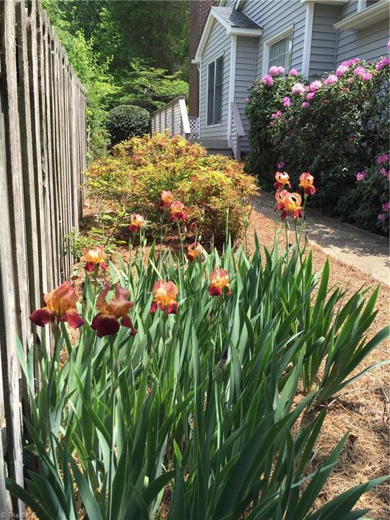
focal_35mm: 29
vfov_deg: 61.7
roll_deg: -0.8
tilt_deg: -14.4
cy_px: 260
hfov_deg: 48.2
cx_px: 195
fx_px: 436
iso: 32
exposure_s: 1/670
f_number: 2.2
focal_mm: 4.15
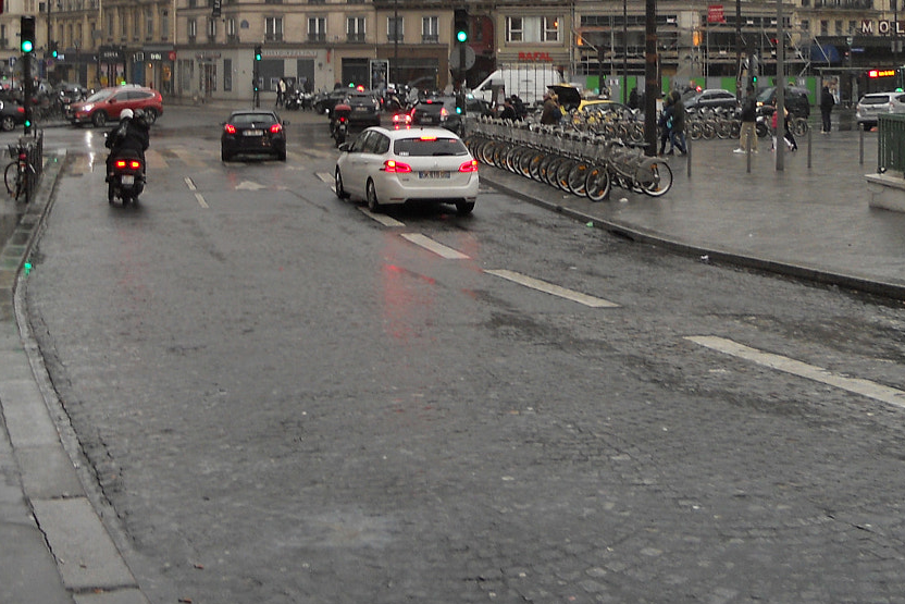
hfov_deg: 36.4
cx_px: 283
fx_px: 1358
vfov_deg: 24.1
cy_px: 17
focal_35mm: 54
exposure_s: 1/125
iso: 80
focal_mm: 4.9
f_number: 3.2
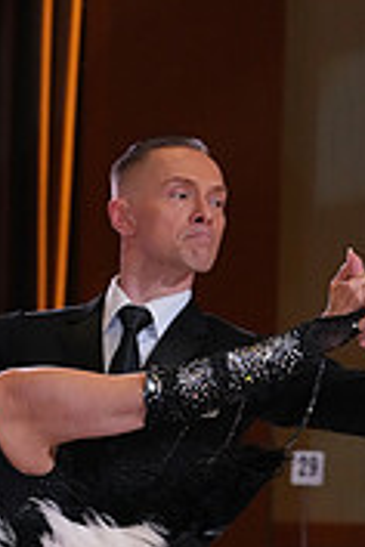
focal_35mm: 402
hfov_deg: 3.4
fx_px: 6113
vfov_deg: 5.1
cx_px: -8
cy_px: 736
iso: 3200
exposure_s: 1/250
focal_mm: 123
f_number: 6.3
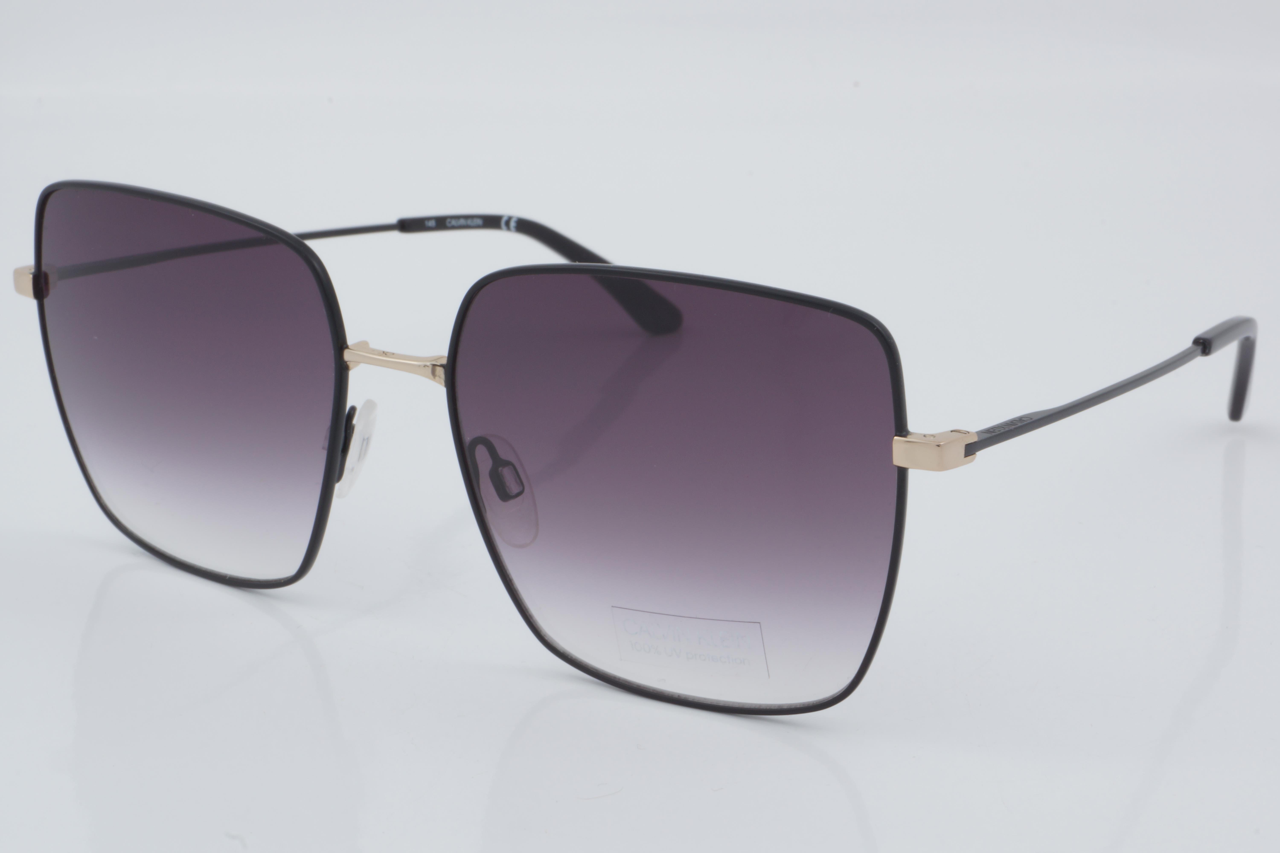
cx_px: 640
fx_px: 2666
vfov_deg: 18.2
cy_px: 426
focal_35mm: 75
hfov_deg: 27.0
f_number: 32
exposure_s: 1/4
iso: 100
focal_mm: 50
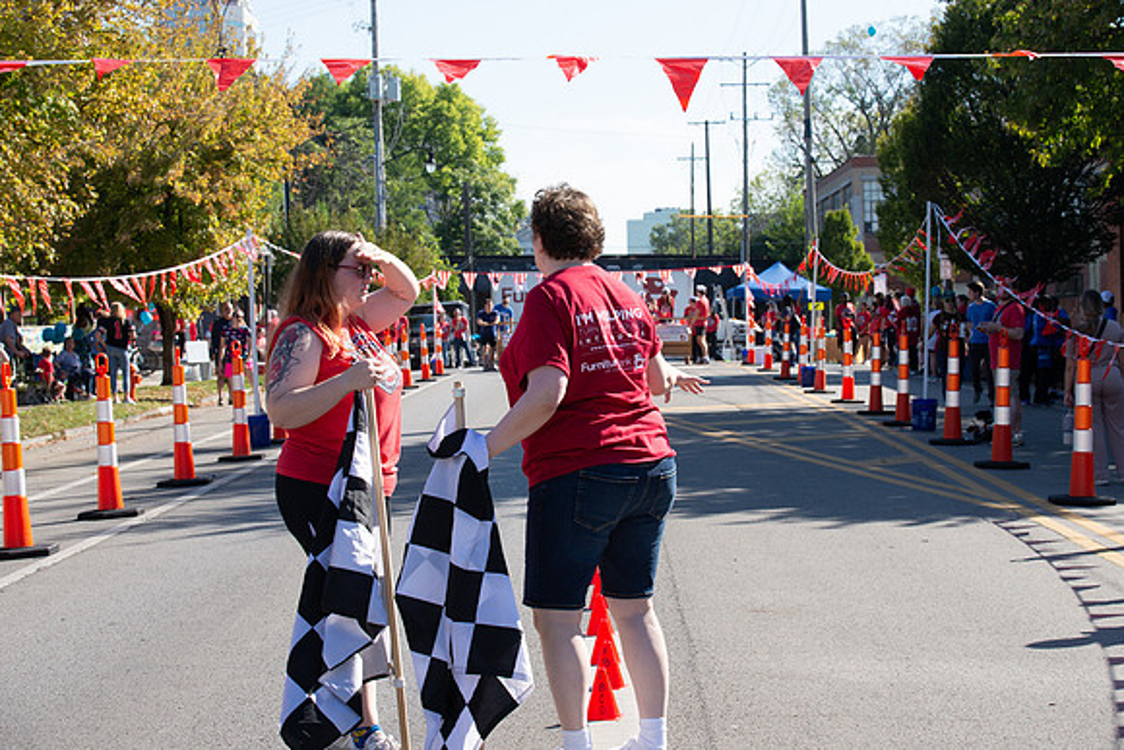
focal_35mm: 70
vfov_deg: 19.5
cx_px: 562
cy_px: 375
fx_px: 2186
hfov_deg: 28.8
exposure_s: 1/250
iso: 200
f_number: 9
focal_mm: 70
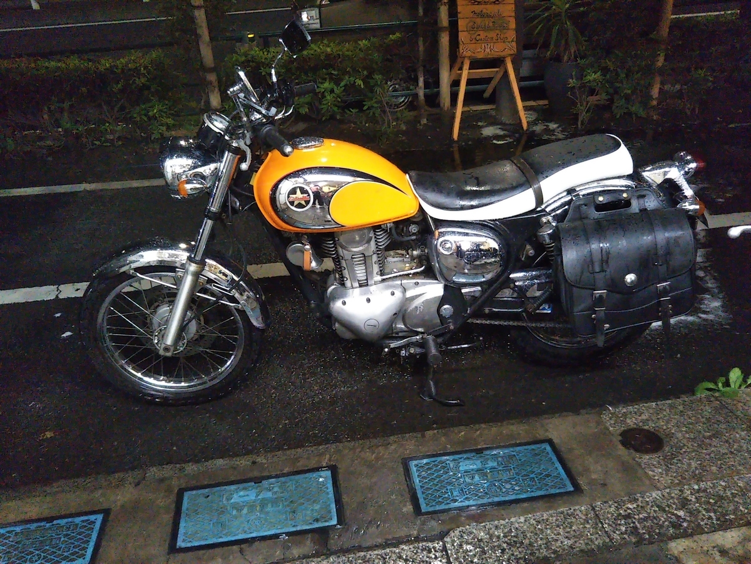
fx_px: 651
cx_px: 376
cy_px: 282
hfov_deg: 60.0
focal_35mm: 30
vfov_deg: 46.8
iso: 836
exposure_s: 1/23
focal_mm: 4
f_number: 2.2
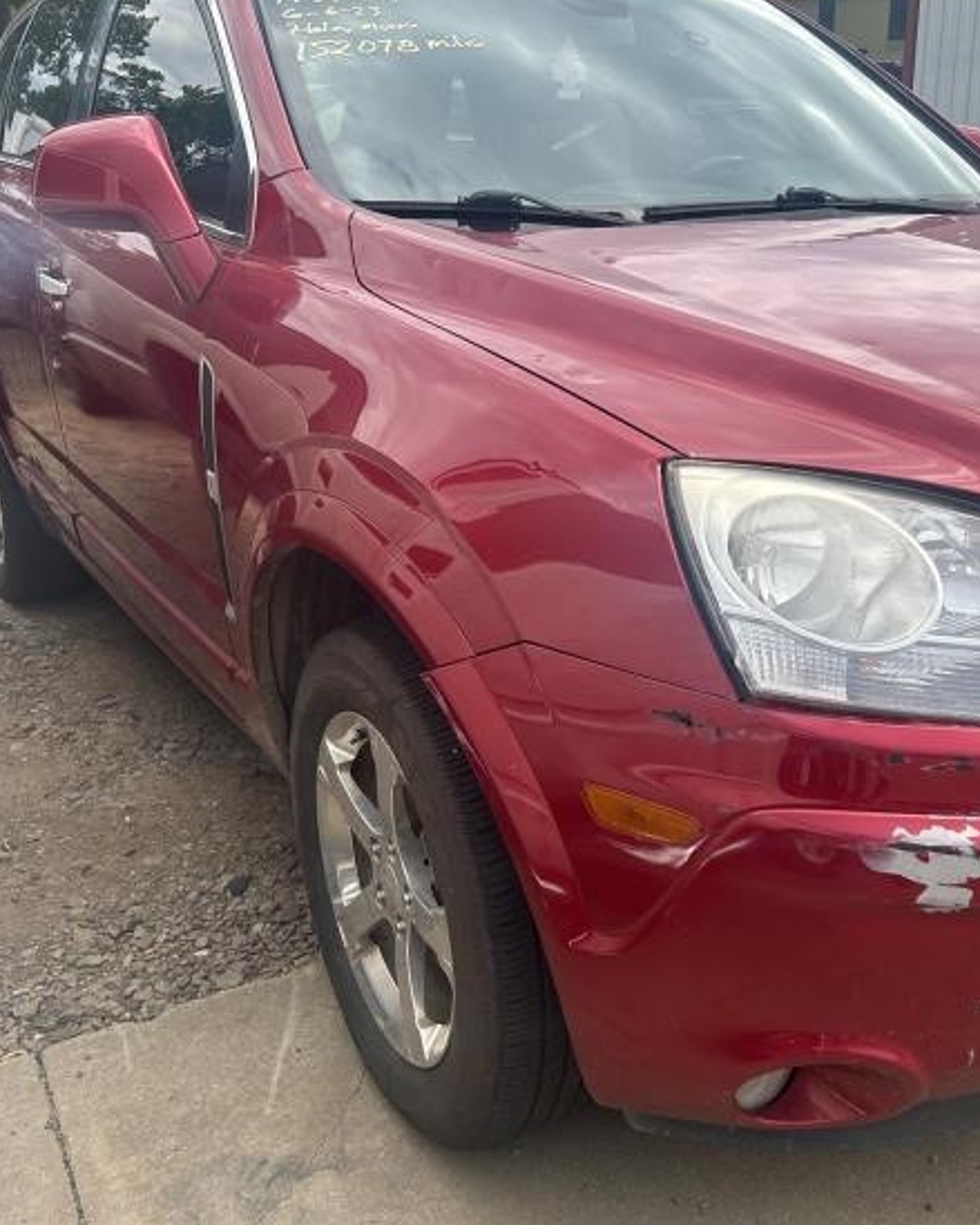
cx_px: 670
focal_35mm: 37
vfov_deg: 49.1
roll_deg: -1.6
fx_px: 1342
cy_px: 611
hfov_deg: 39.5
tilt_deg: -20.4
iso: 50
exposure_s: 1/1431
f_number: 1.5
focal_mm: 5.7
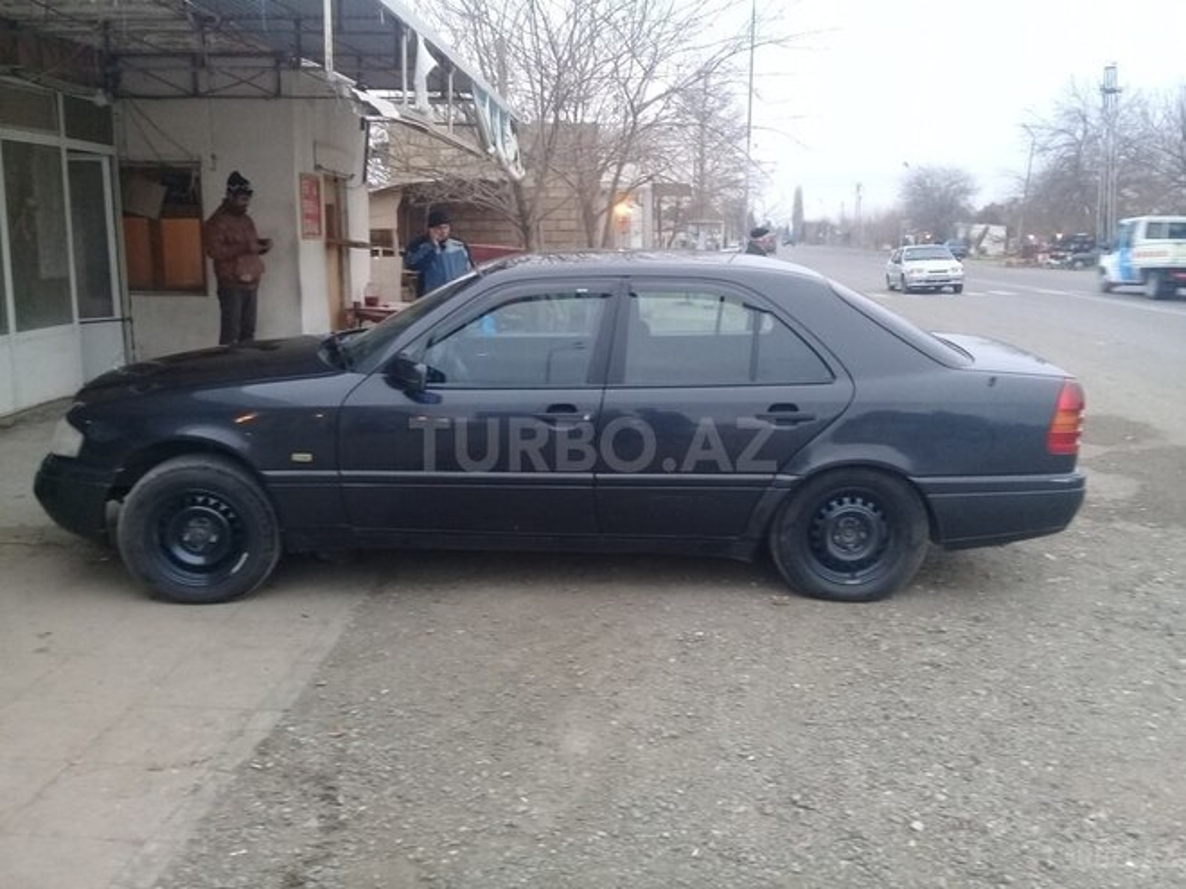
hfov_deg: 58.4
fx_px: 1062
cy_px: 444
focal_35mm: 31
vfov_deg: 45.4
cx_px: 593
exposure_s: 1/33
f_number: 2.2
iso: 100
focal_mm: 3.3
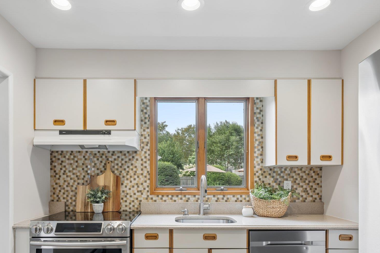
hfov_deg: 71.4
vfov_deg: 50.1
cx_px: 175
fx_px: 264
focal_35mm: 25
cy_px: 174
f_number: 9
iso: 250
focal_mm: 18
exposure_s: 1/13
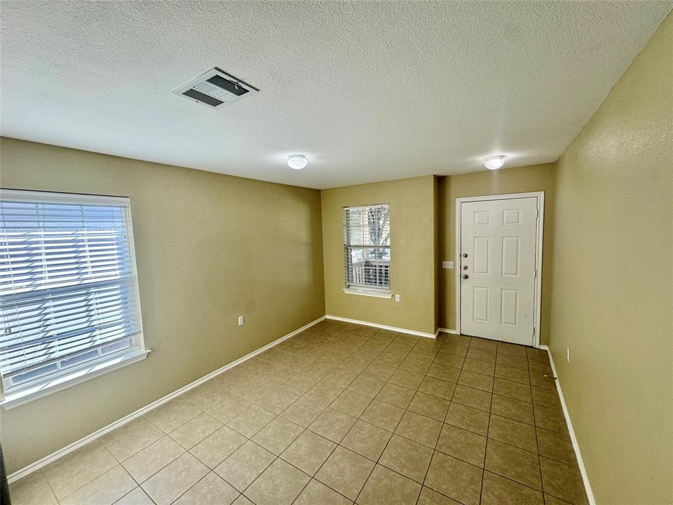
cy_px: 252
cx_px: 336
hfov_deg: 102.1
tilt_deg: -4.7
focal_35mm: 14
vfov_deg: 85.7
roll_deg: +2.6
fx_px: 272
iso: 125
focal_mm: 2.22
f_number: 2.2
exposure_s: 1/120
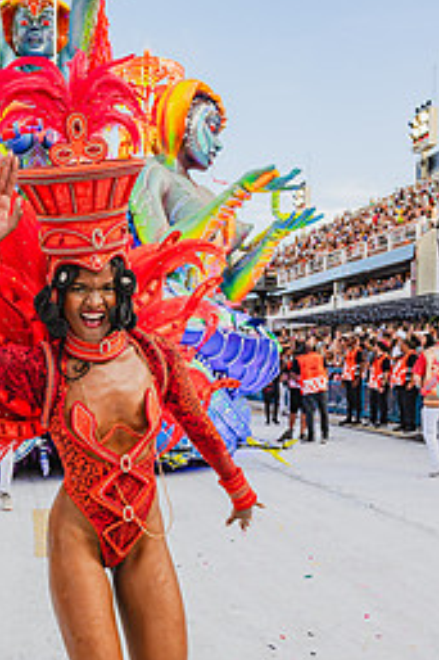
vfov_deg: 45.7
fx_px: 769
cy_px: 442
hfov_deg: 31.1
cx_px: 89
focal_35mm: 42
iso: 640
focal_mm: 24
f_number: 5.6
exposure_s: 1/1250
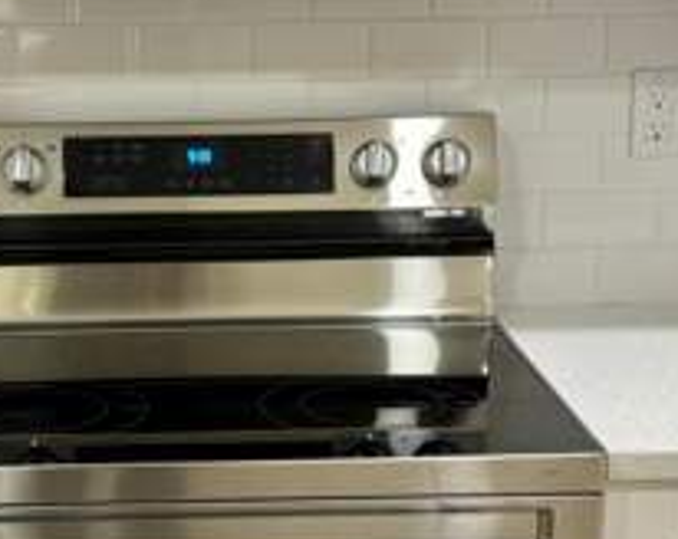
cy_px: 421
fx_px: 1582
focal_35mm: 79
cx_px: 240
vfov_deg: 19.2
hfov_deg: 24.1
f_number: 1.6
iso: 100
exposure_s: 1/60
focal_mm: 5.96
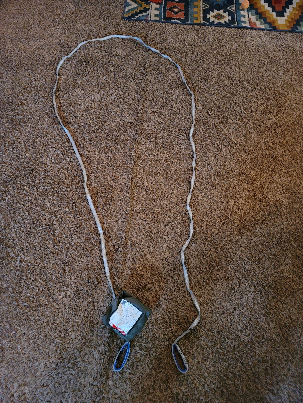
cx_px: 152
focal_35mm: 25
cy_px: 202
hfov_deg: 54.9
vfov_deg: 69.4
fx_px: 292
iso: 1250
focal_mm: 7
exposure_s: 1/24
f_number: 1.8
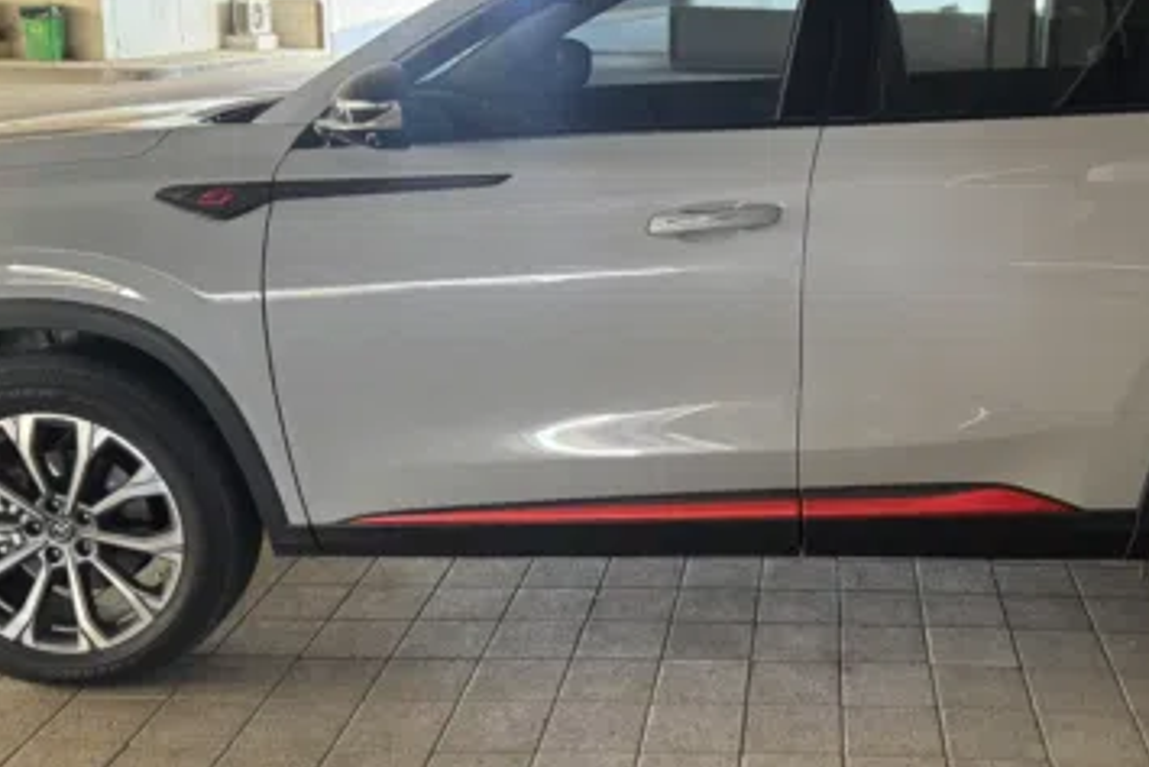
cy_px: 343
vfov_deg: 29.9
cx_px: 790
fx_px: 1437
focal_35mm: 45
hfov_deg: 42.8
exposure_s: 1/60
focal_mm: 6.76
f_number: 1.78
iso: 800
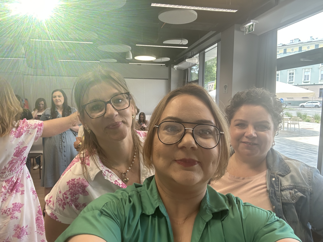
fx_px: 215
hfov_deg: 73.9
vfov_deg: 58.9
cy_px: 121
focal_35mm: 23
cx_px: 162
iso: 40
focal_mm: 2.69
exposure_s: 1/60
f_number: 1.9
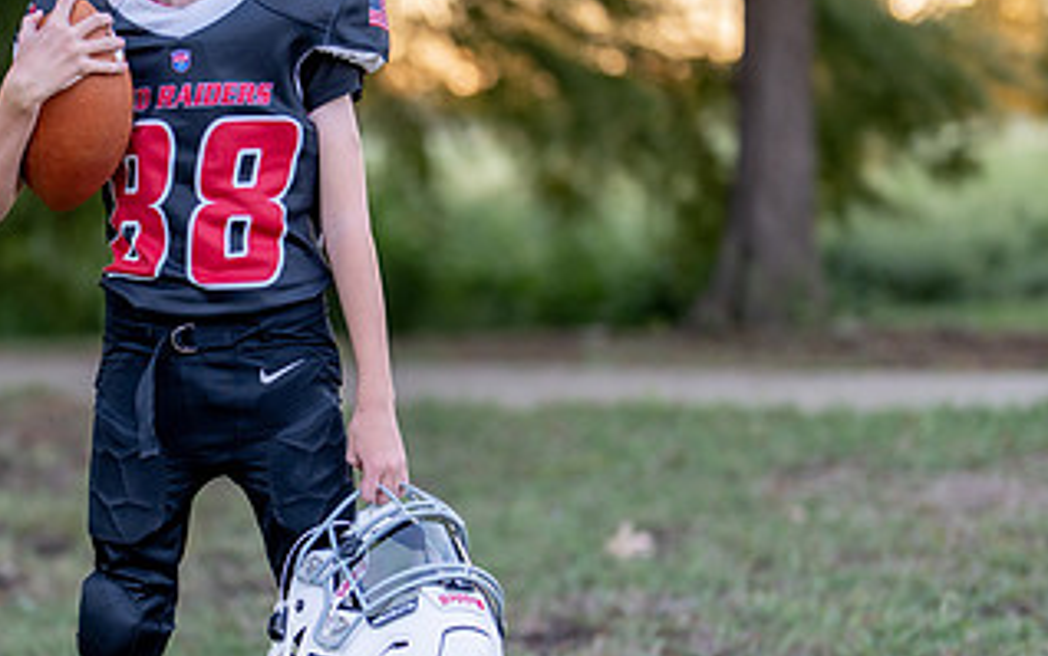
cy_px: 364
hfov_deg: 19.7
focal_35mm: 105
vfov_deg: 12.5
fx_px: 3000
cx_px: 265
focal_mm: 50
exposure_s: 1/320
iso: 100
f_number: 1.2
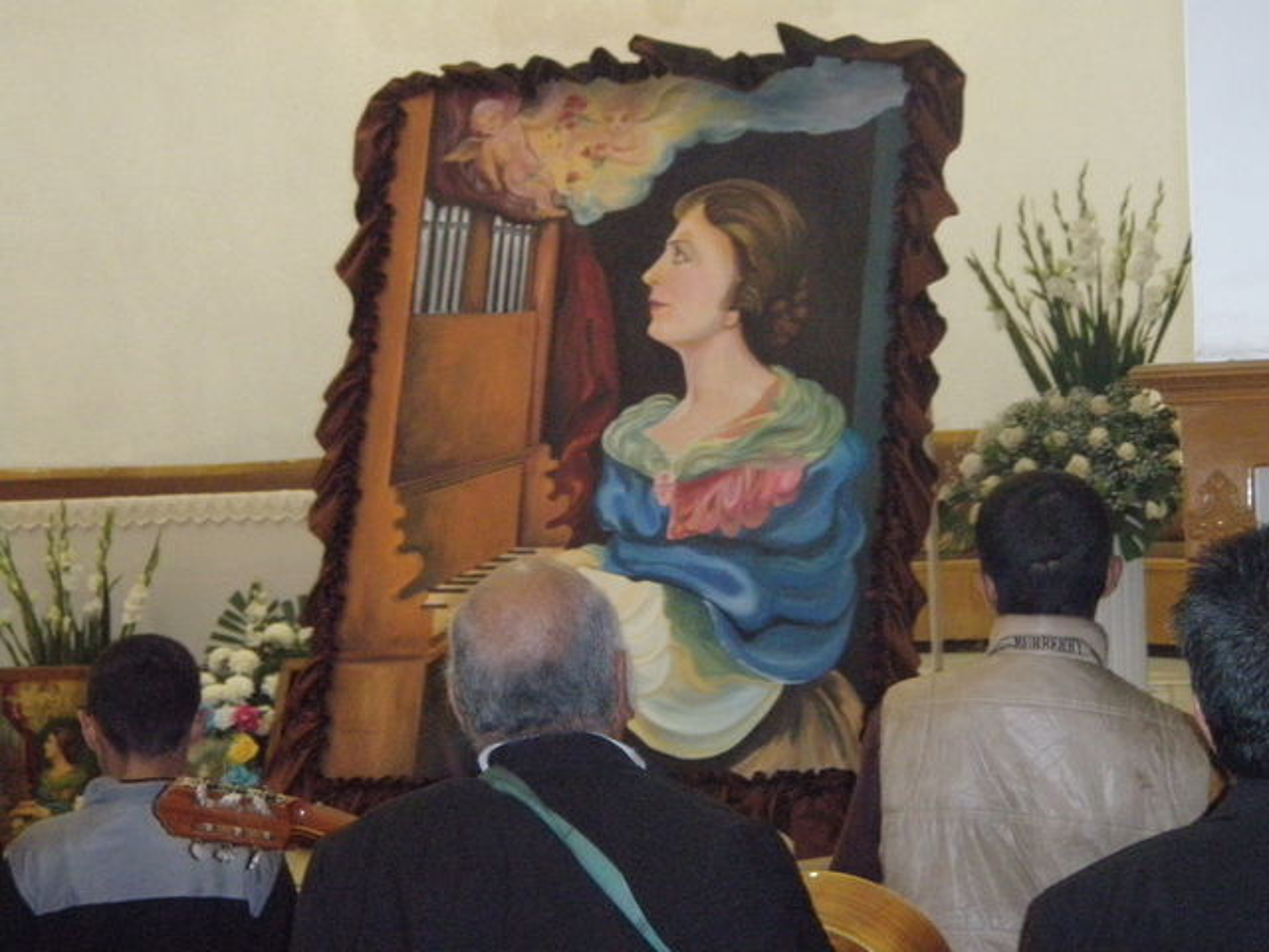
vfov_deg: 15.6
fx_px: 3483
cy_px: 476
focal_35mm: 95
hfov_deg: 20.7
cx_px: 634
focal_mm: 16.9
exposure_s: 1/80
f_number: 4.5
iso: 800
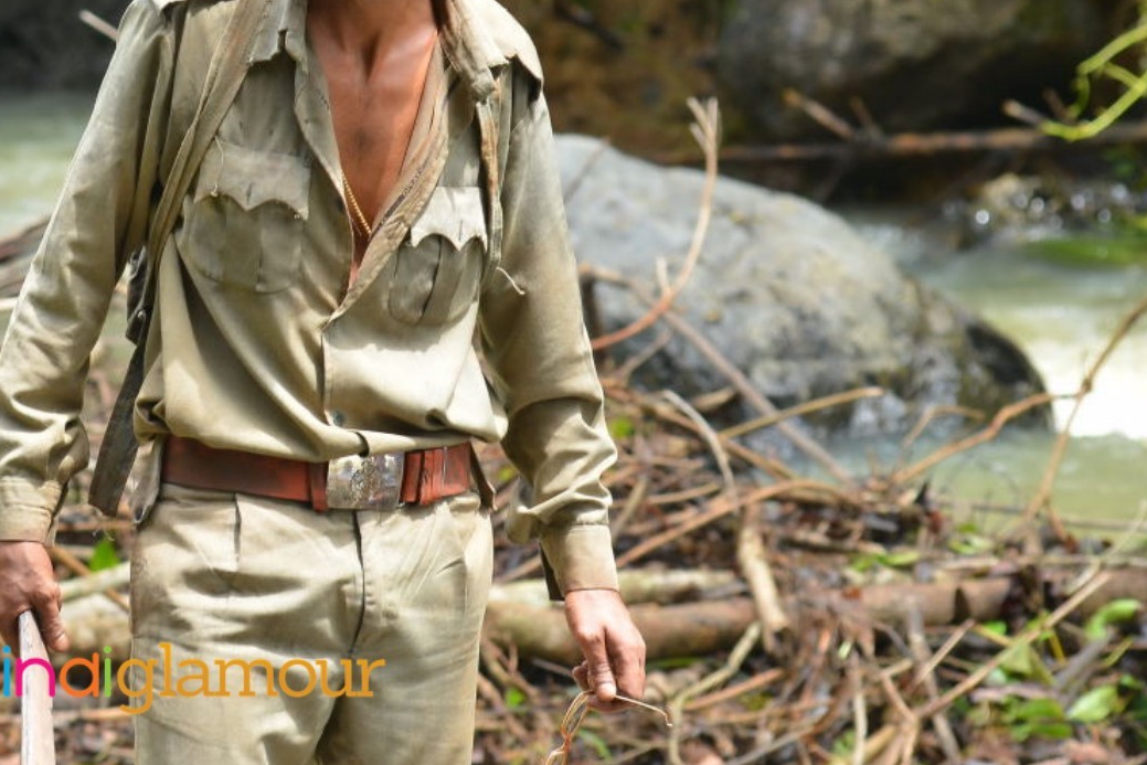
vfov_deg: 3.7
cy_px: 290
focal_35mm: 368
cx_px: 140
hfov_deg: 5.6
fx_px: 11726
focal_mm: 170
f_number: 6.3
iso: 500
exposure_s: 1/250
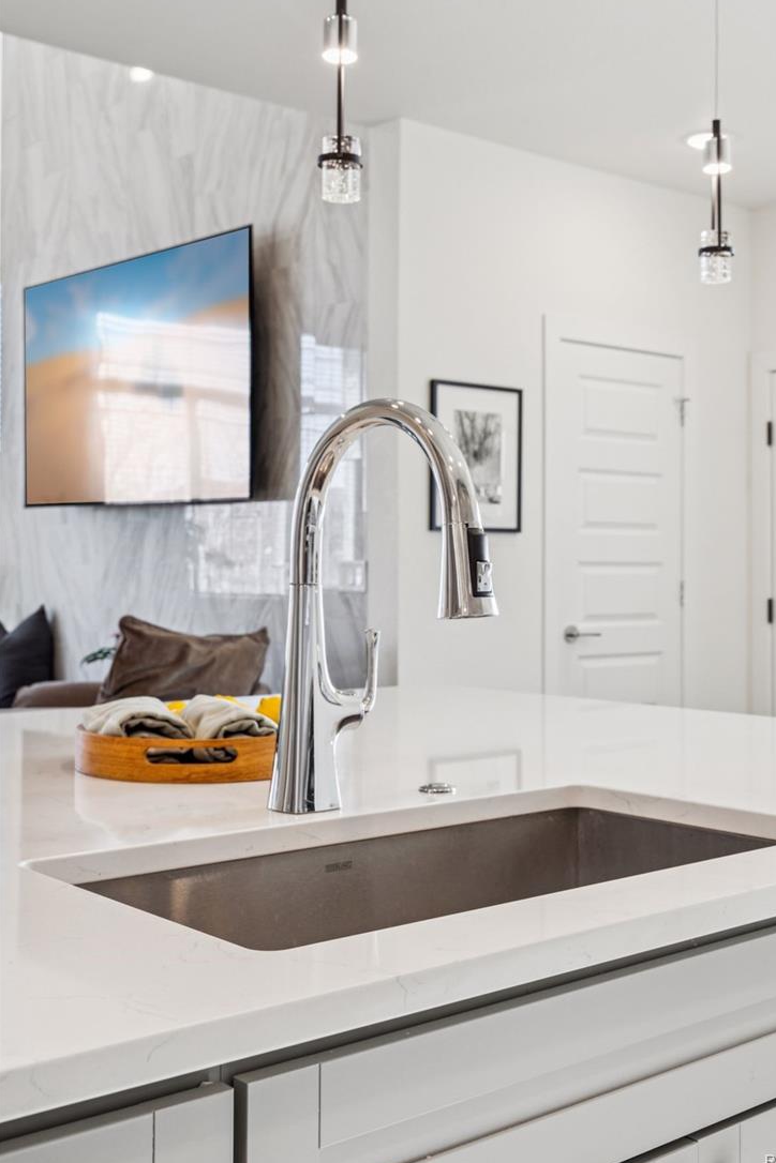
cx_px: 427
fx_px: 1358
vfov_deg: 46.4
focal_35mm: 42
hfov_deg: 31.9
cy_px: 531
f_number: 9
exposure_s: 1/40
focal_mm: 38
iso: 400
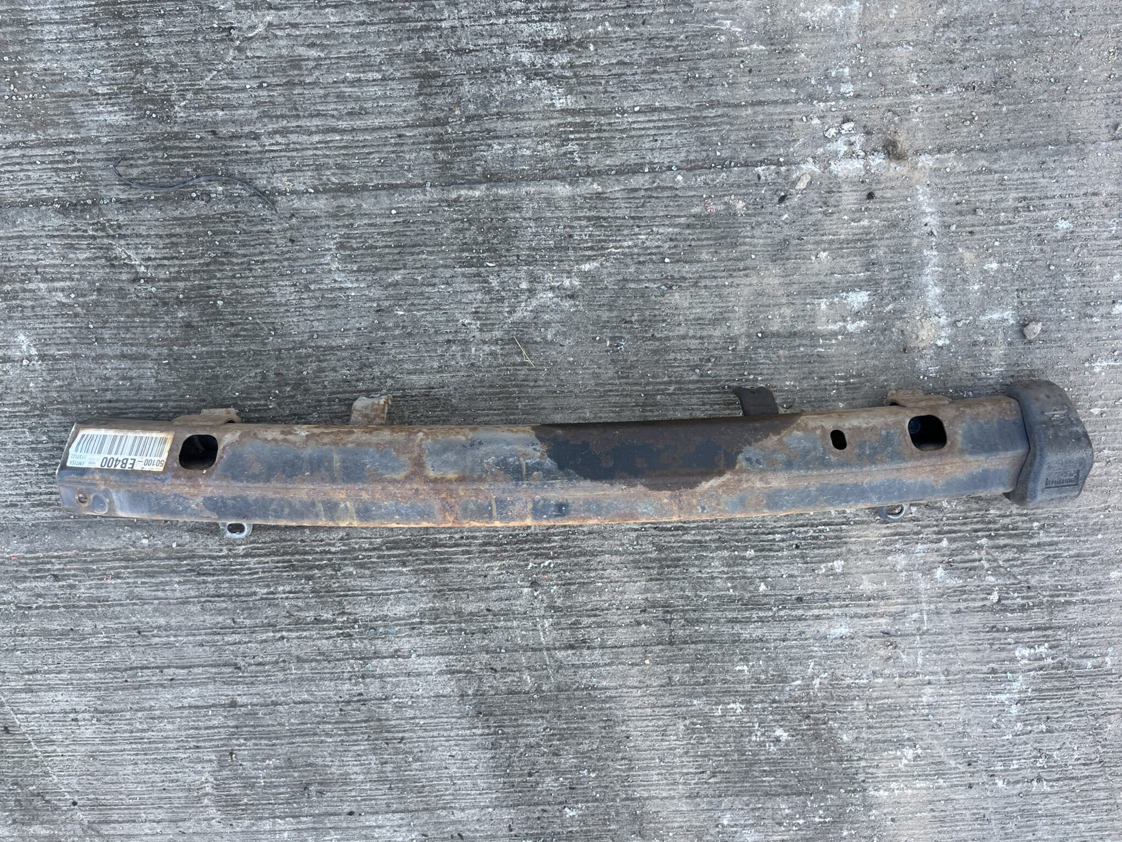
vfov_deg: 53.1
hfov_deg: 67.3
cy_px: 421
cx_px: 561
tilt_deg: -78.2
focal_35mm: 26
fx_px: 843
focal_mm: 5.1
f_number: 1.6
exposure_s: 1/184
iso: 40
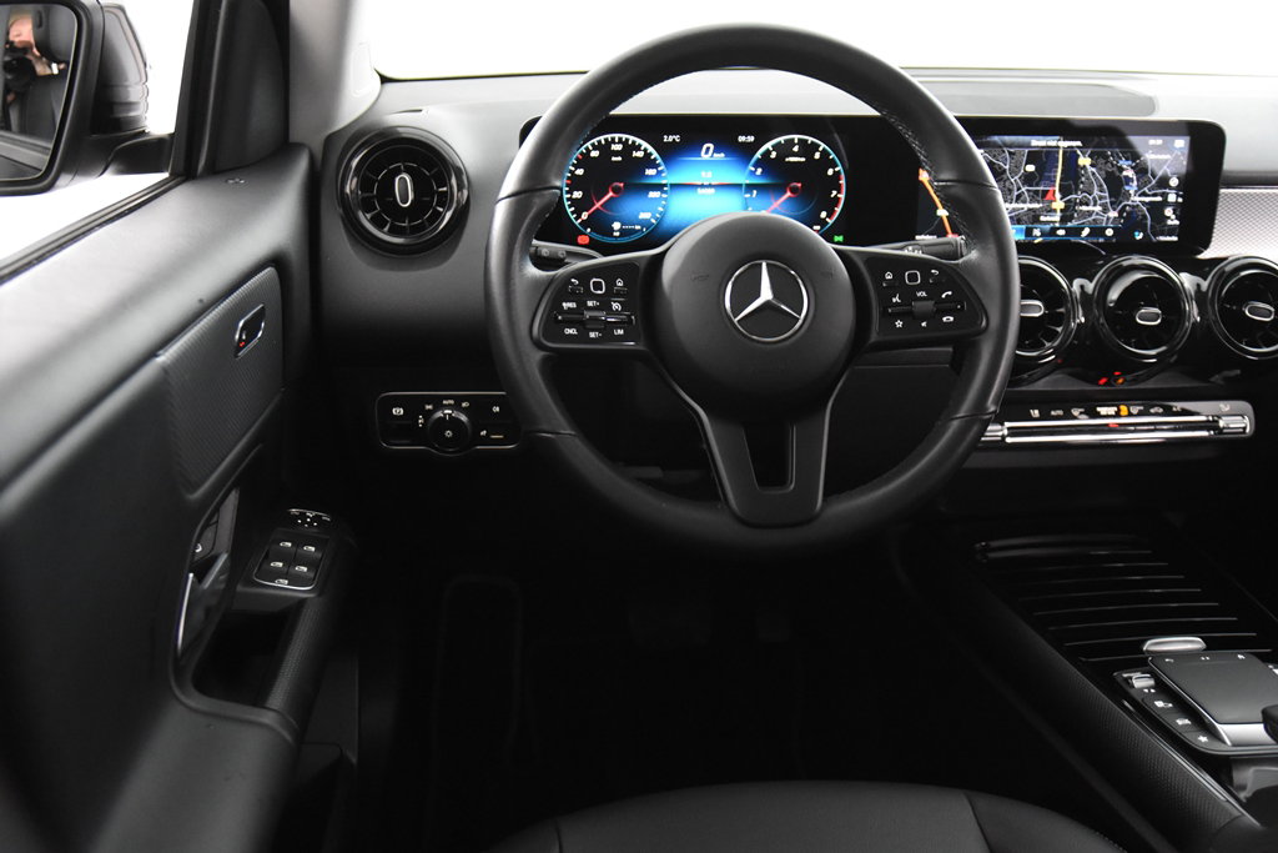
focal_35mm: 36
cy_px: 426
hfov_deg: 53.1
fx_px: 1278
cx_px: 639
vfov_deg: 36.9
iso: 4500
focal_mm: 24
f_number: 3
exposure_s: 1/40
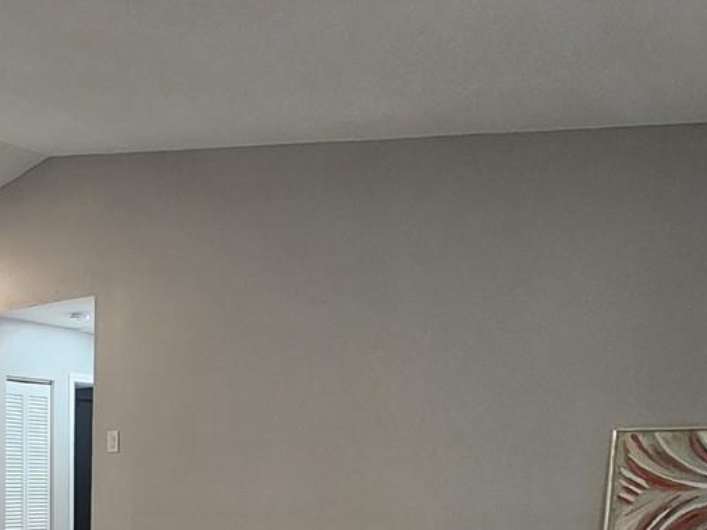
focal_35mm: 41
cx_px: -20
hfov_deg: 39.6
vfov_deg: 32.0
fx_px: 837
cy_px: 545
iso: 320
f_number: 2.2
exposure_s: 1/60
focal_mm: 2.2
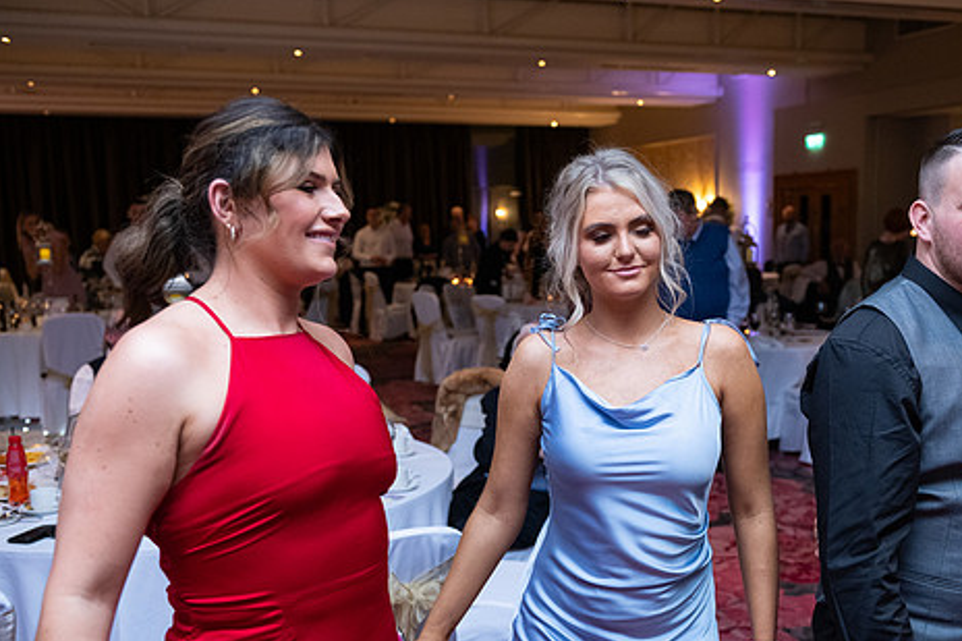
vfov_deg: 33.3
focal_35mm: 40
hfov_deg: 48.2
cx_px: 566
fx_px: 1068
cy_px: 381
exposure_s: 1/160
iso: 1250
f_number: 3.5
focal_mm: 32
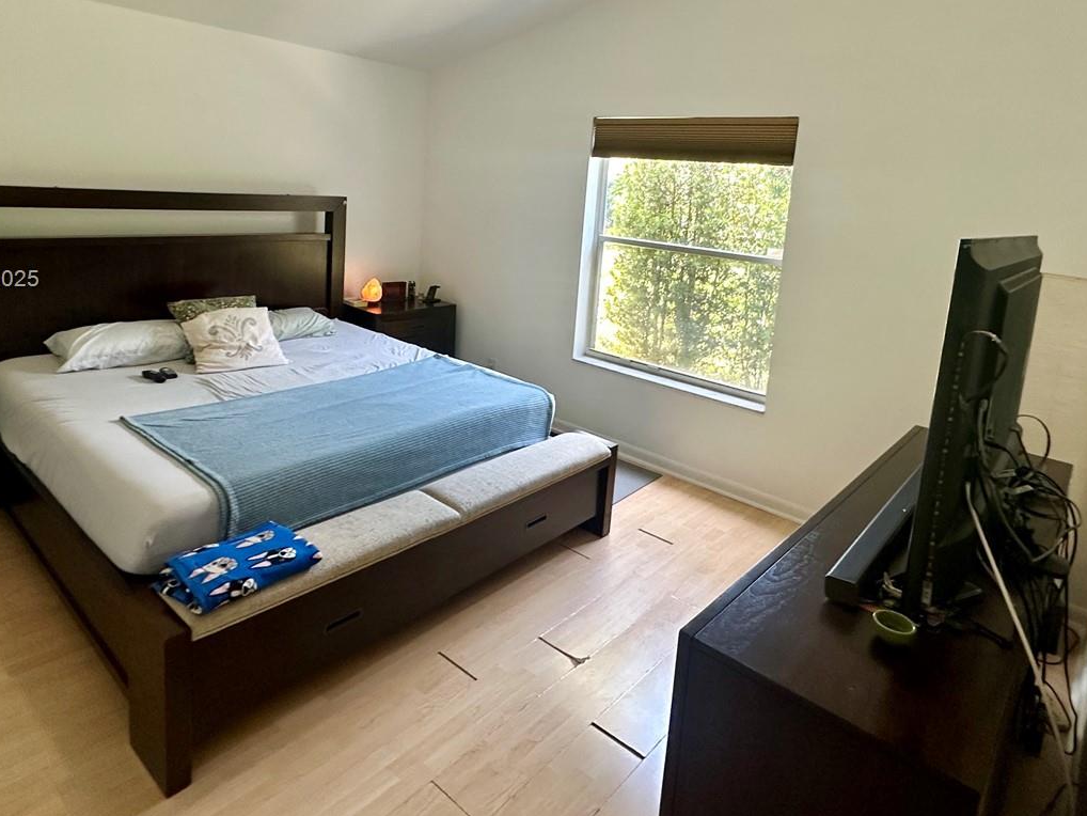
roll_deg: -3.5
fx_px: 691
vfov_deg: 59.9
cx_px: 552
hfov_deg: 76.4
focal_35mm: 22
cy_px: 281
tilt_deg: -8.2
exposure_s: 1/60
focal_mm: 2.22
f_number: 2.2
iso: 200
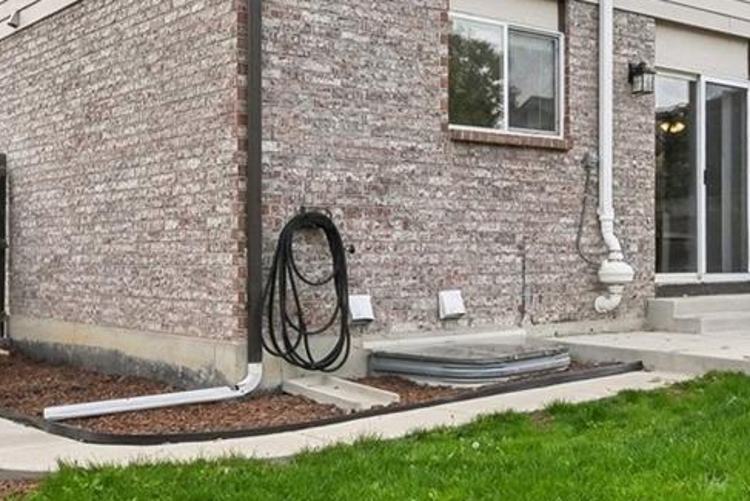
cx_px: 556
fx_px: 959
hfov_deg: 41.6
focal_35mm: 46
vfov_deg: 27.5
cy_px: -3
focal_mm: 14
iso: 400
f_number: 11
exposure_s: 1/320
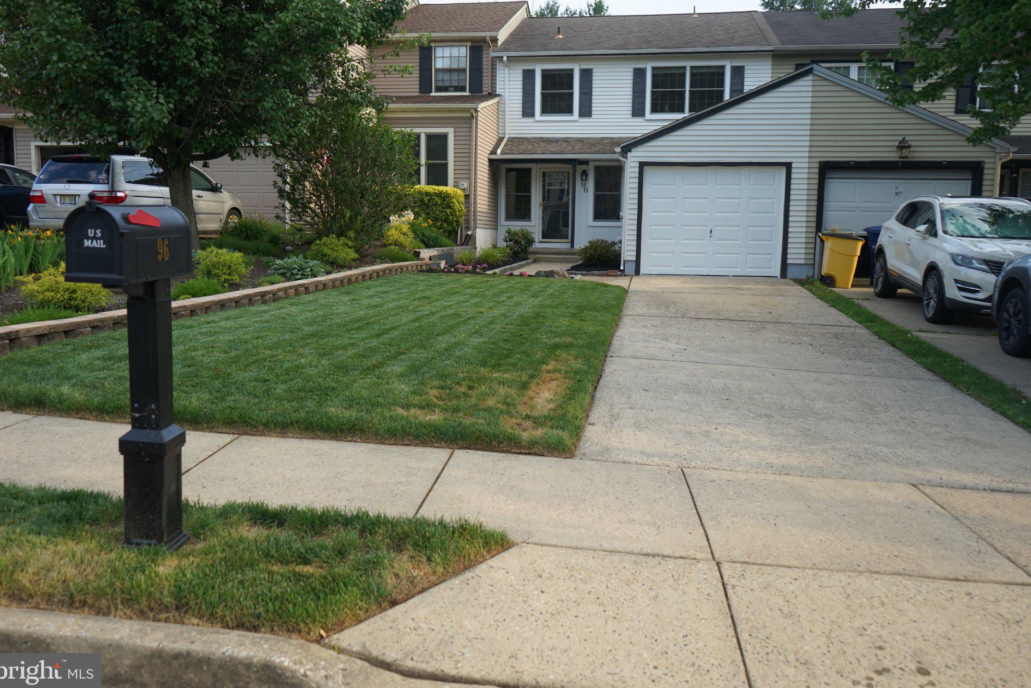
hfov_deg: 63.7
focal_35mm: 29
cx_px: 519
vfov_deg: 45.0
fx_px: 830
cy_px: 335
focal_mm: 28
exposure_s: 1/250
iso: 100
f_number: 4.5
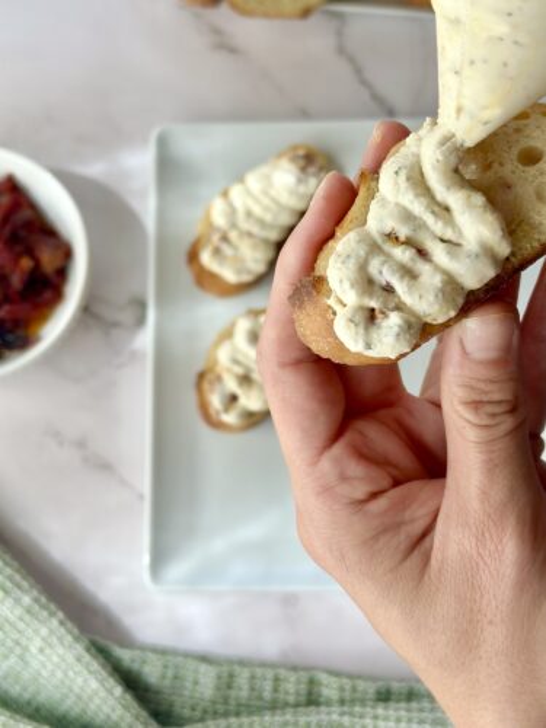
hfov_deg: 30.3
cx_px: 273
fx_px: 1009
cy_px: 364
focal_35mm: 48
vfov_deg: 39.7
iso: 80
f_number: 1.78
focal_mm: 6.86
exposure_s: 1/1242
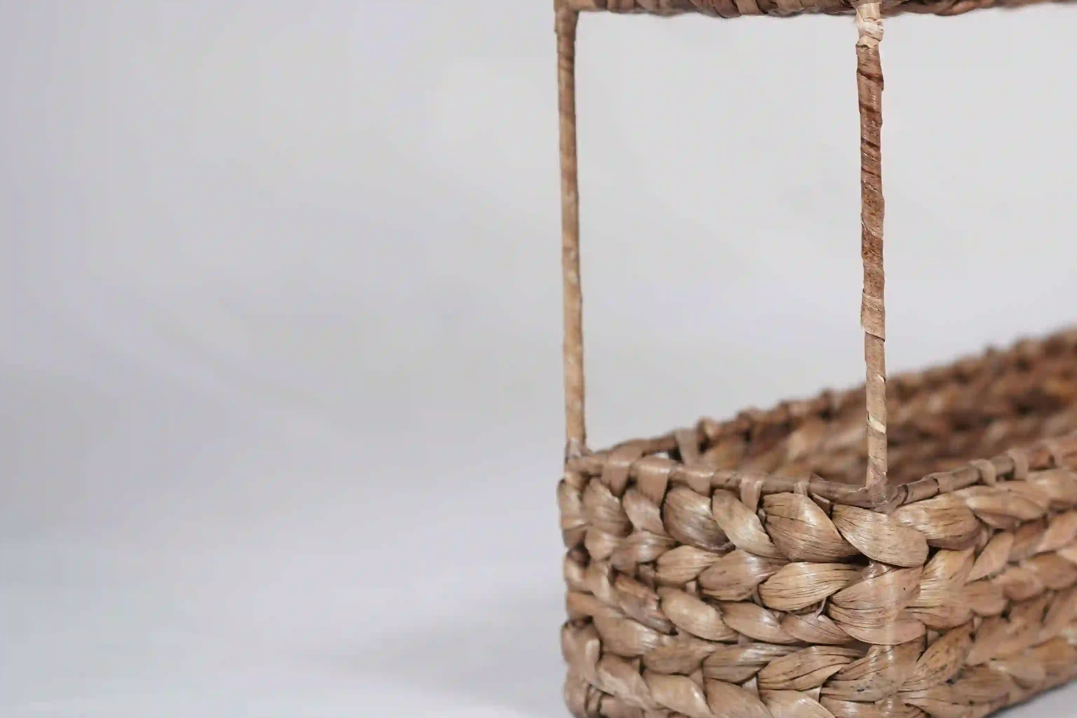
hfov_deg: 18.7
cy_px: 118
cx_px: 1026
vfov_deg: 12.7
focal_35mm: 107
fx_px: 3201
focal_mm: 55
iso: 320
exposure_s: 1/125
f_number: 3.2
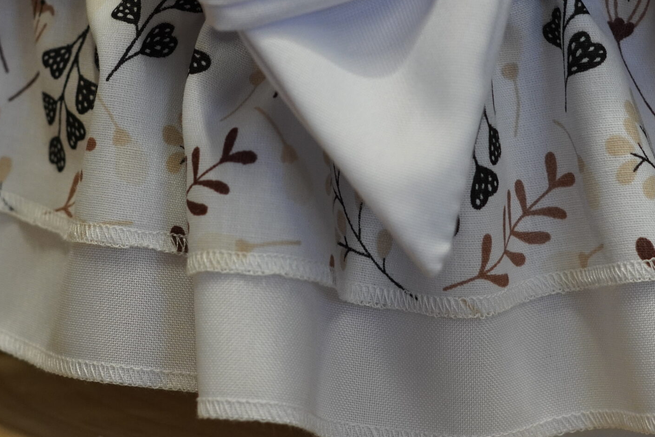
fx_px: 2474
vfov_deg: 10.1
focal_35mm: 136
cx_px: 257
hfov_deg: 15.1
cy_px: 86
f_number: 4
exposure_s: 1/160
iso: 800
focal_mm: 50
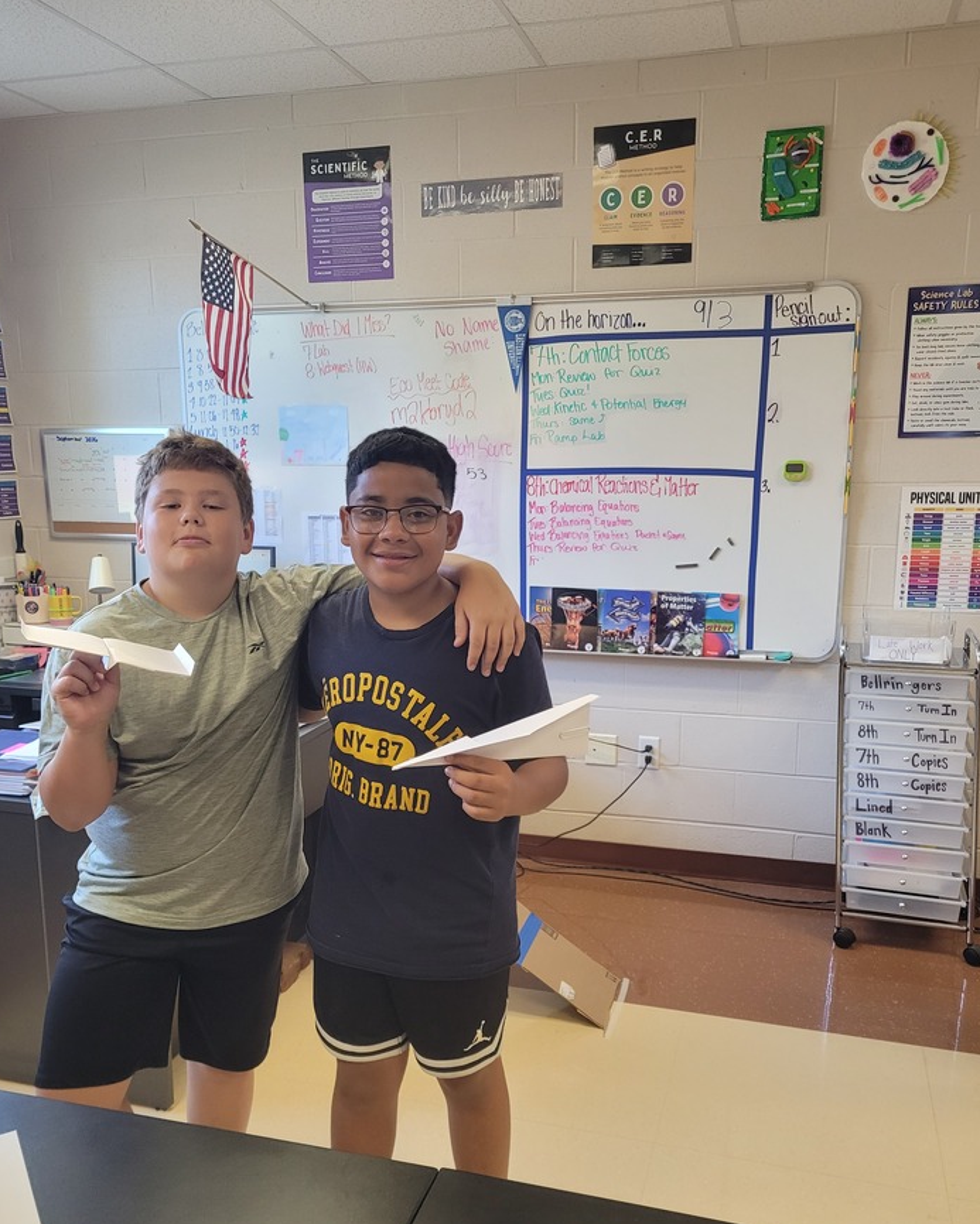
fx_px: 1087
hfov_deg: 48.5
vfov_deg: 58.6
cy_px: 678
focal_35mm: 30
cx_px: 462
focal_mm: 5.4
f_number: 1.8
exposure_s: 1/120
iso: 320
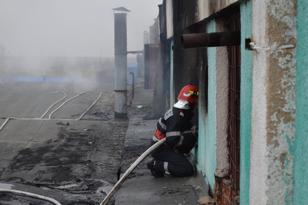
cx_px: 154
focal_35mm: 75
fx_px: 641
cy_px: 102
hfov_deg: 27.0
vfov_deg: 18.1
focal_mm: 50
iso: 400
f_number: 5.6
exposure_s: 1/125
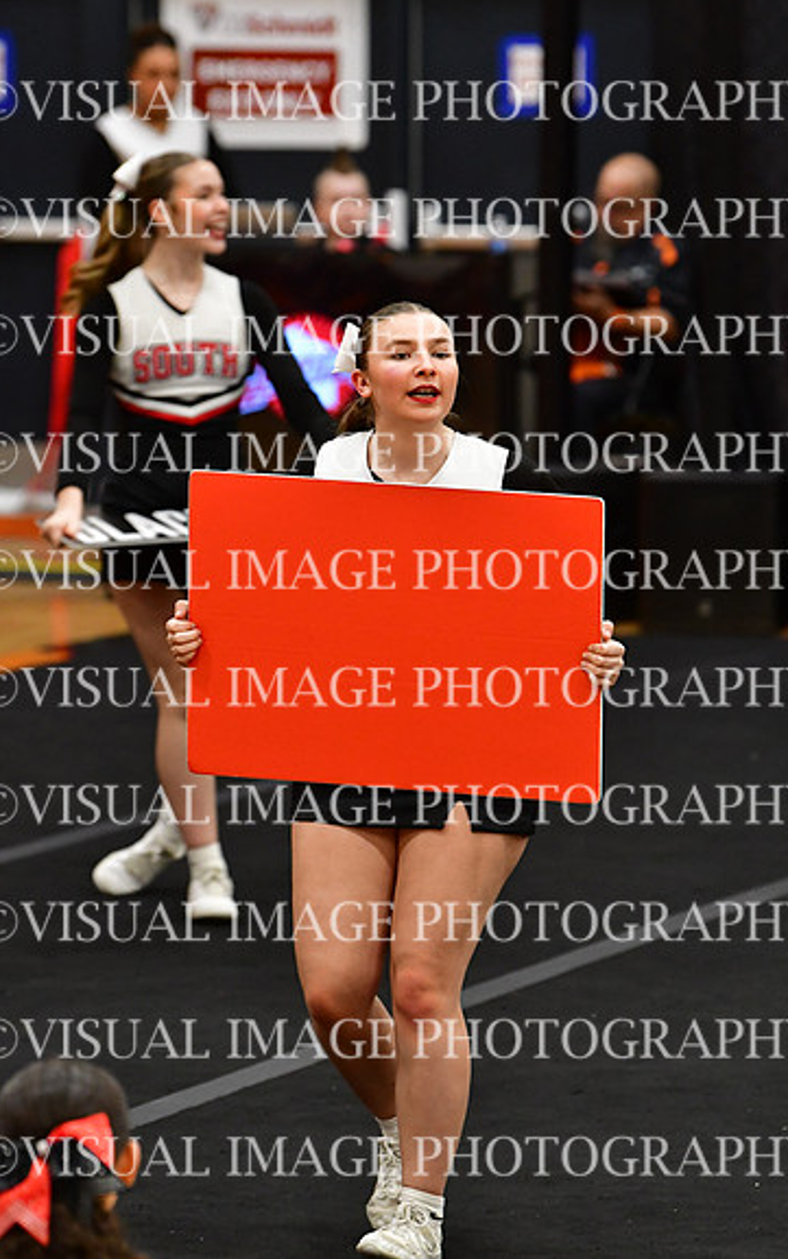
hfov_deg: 5.2
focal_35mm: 253
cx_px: 398
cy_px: 628
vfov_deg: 8.3
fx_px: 8687
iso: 4000
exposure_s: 1/500
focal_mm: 165
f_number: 3.5
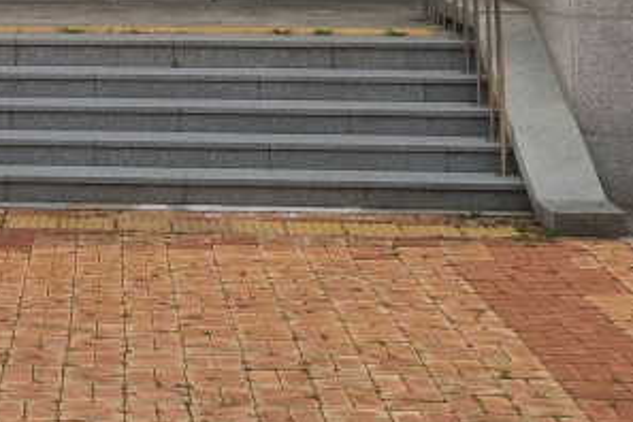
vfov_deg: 12.7
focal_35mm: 98
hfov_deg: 20.1
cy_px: -328
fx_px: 1723
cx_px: -14
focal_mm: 5.4
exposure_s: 1/3704
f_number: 1.8
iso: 50
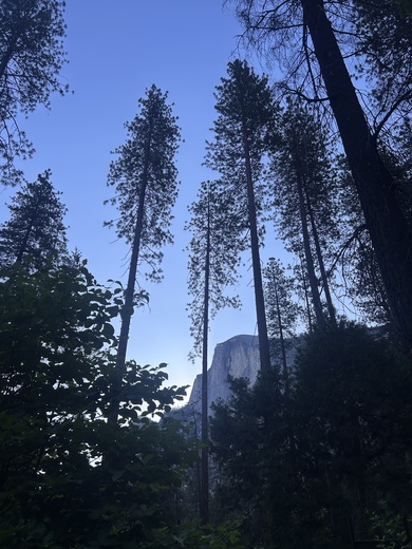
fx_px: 413
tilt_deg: +34.4
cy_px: 274
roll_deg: +0.8
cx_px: 206
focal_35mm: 26
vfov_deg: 67.3
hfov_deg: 53.1
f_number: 1.5
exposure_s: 1/1669
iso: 50
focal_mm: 5.7
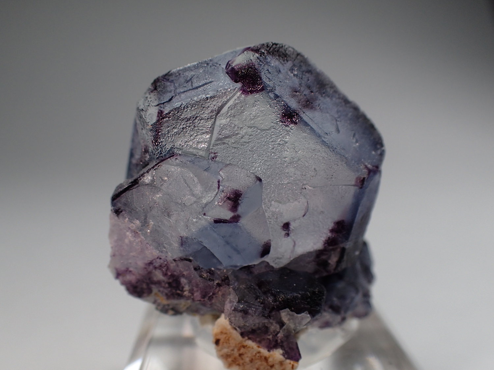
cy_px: 190
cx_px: 232
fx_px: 457
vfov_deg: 44.2
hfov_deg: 56.8
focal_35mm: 32
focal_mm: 5.5
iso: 100
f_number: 3.2
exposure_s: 1/160
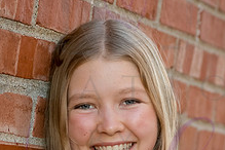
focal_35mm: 228
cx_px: 130
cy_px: 138
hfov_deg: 9.0
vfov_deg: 6.0
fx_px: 1425
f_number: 5
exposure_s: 1/500
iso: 800
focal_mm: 86
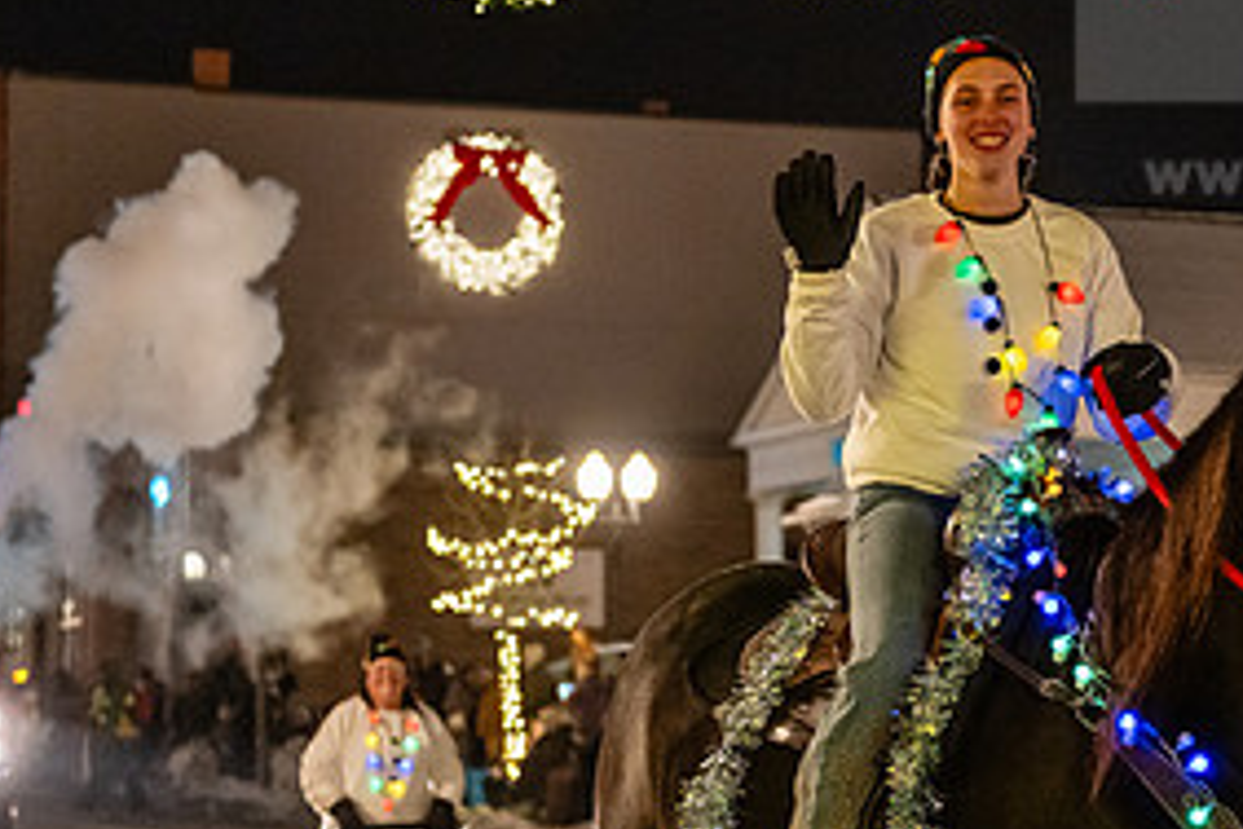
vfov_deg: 12.1
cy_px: 267
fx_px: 3901
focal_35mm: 113
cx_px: 943
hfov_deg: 18.0
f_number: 2.8
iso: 5000
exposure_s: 1/200
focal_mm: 55
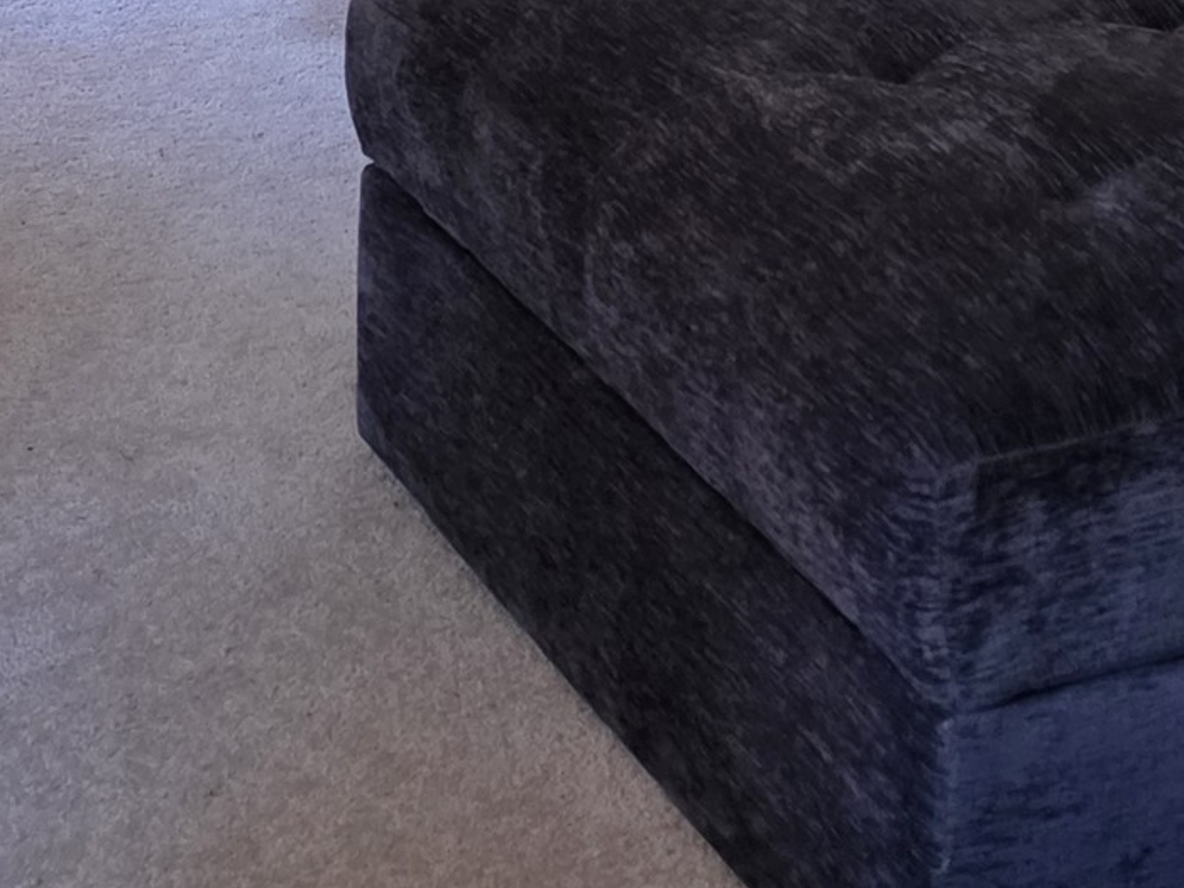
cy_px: -502
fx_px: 3455
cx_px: 670
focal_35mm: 101
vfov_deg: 13.6
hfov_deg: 19.4
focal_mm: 6.5
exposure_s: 1/120
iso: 640
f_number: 1.4
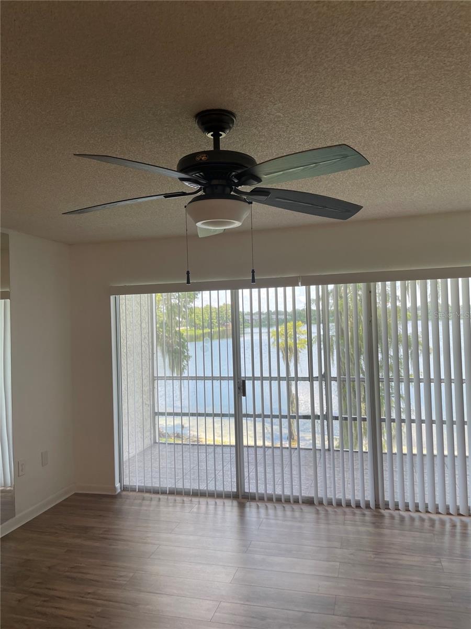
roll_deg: +2.2
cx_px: 236
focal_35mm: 26
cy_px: 314
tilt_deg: +2.1
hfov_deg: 53.1
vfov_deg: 67.3
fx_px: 472
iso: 50
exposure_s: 1/120
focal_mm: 4.2
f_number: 1.6
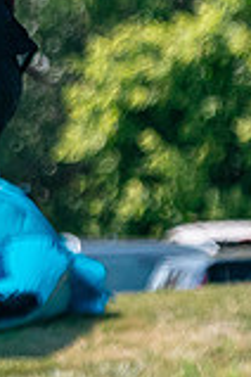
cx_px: -243
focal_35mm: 1348
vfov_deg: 1.5
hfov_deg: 1.0
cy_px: 70
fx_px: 14097
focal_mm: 200
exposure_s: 1/12800
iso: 640
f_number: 2.8
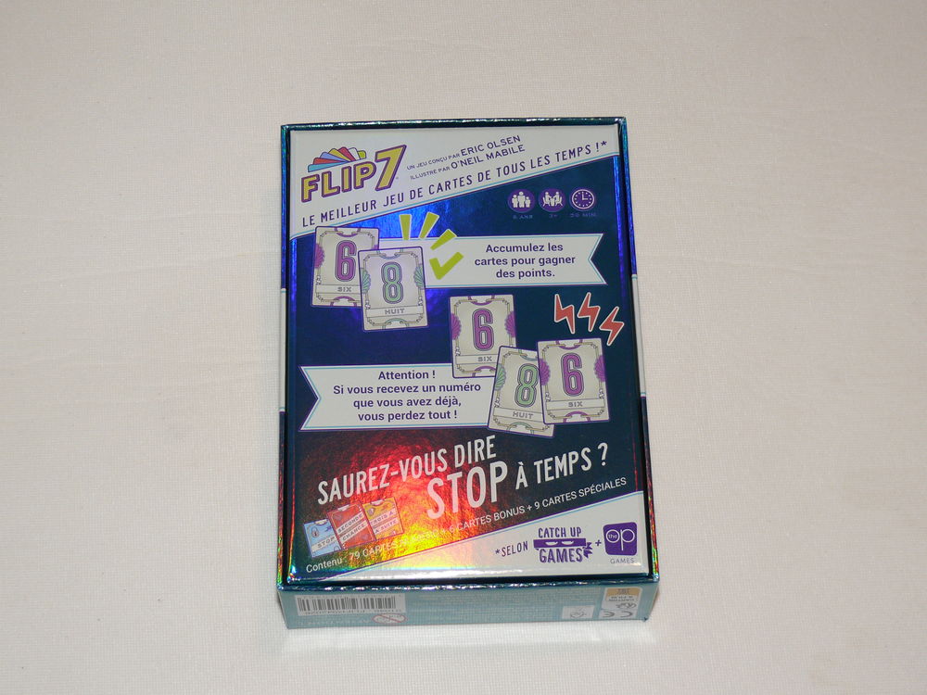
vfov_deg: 18.0
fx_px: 2196
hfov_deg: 23.8
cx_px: 464
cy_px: 348
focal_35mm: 82
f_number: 3.2
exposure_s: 1/30
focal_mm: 15.5
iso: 100
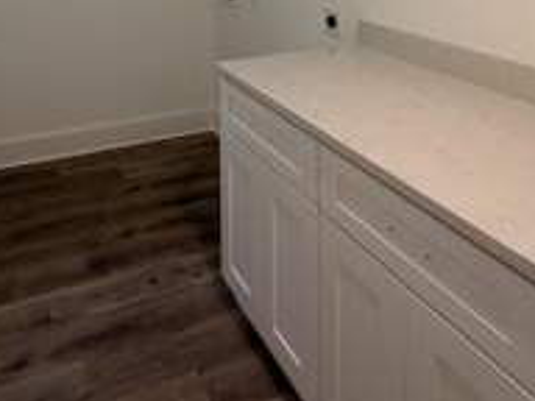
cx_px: 206
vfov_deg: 34.1
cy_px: -60
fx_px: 541
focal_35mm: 35
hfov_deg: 52.2
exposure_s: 1/60
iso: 160
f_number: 2.2
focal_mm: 2.22
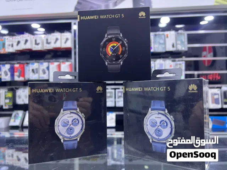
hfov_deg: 67.3
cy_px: 85
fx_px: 170
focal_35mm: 26
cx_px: 114
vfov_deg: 53.1
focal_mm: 5.7
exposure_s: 1/100
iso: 125
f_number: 1.5
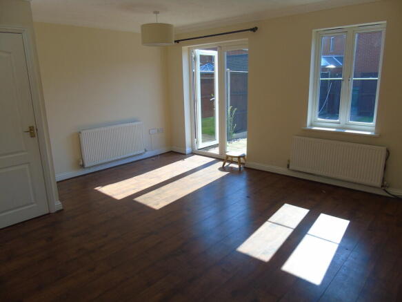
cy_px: 151
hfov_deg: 69.4
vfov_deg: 54.9
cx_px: 201
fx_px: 290
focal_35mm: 25
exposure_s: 1/200
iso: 80
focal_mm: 4.4
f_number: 3.4
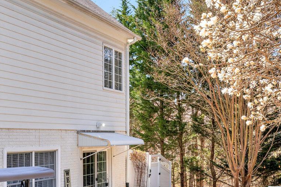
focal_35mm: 48
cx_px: 127
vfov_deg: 27.5
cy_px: 143
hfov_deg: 40.9
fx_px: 377
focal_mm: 18.1
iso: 100
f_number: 8
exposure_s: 1/100
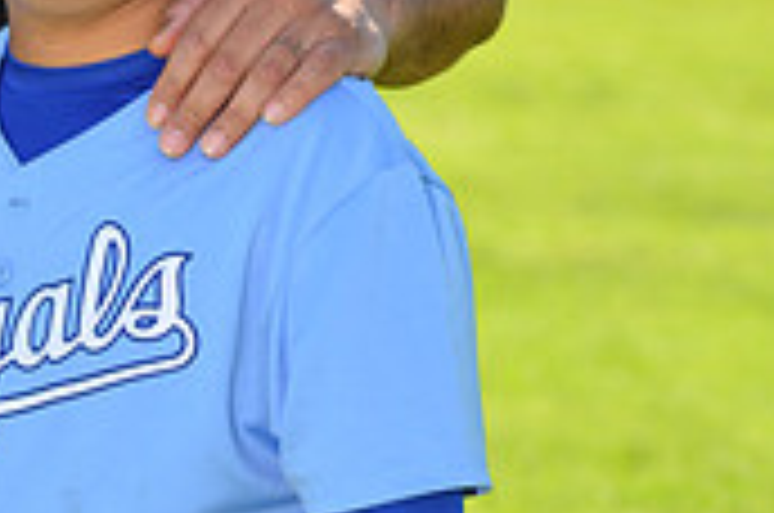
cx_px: -234
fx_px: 8412
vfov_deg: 3.5
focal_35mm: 392
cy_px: -214
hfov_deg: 5.2
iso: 200
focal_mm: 116
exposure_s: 1/250
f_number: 8
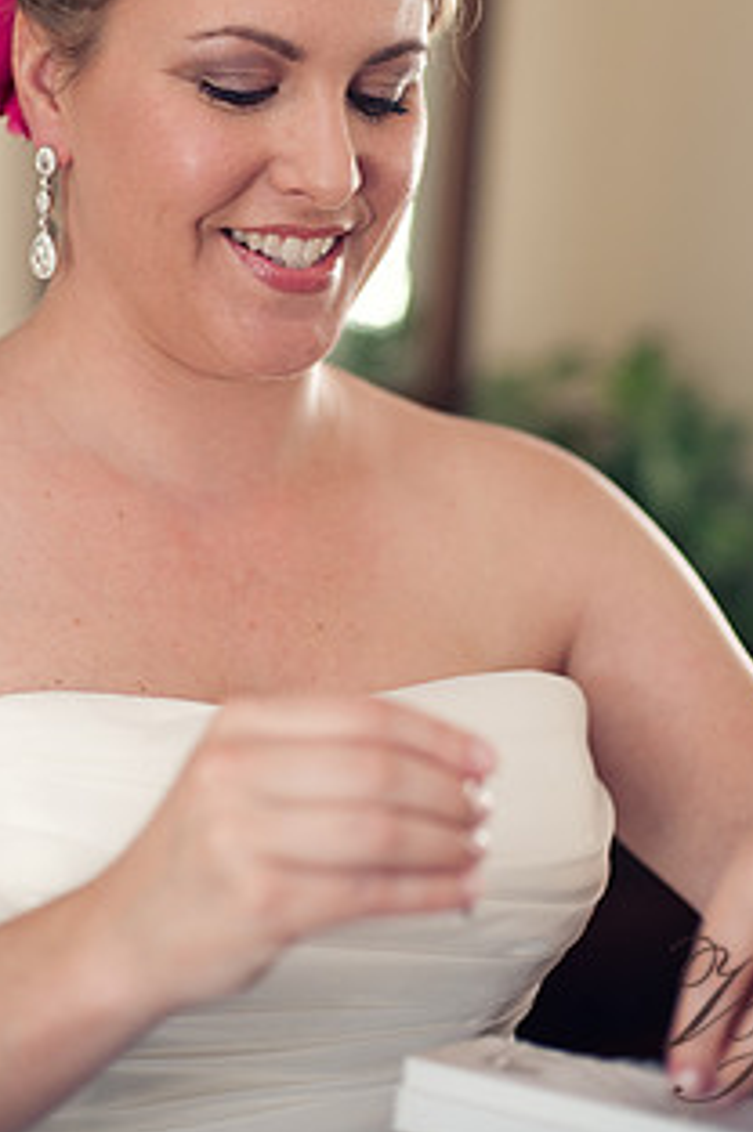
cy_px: 362
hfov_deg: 18.9
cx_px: 360
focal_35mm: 72
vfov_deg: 27.9
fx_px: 2264
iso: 400
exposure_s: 1/250
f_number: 2
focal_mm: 50
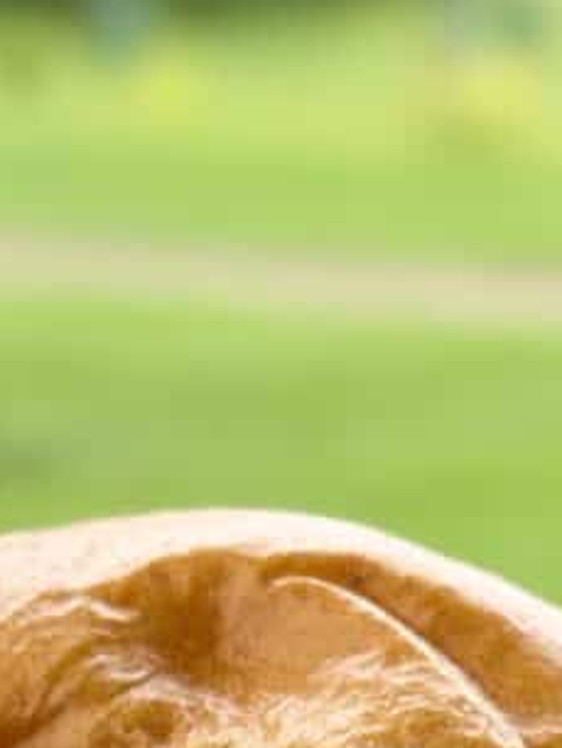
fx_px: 3483
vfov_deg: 11.9
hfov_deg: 9.2
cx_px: 268
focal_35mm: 161
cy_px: 969
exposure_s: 1/762
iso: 64
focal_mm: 6.76
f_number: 1.78
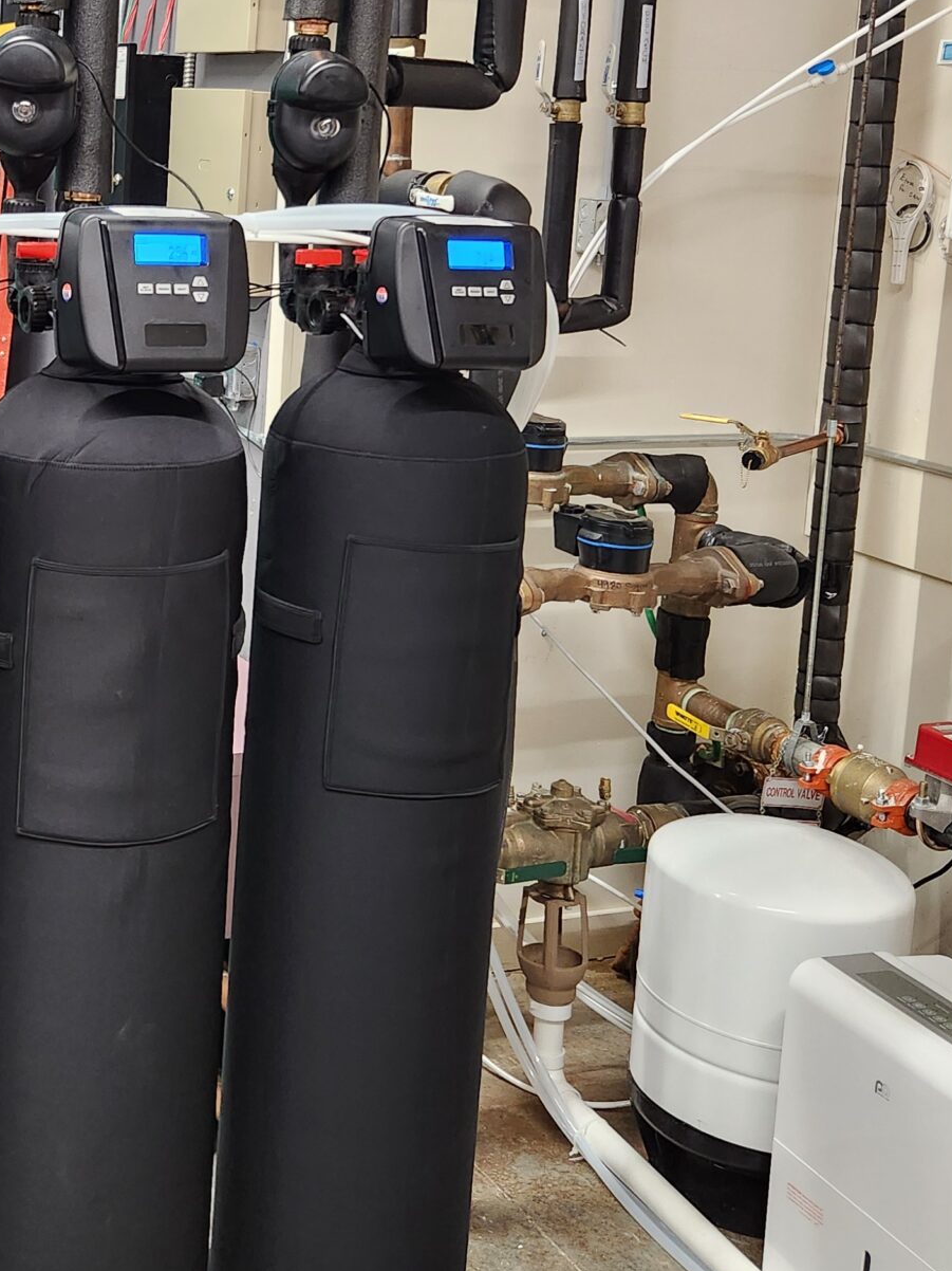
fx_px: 1797
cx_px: 101
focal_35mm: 49
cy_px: 352
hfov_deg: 28.6
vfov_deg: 38.1
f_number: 1.8
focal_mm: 5.4
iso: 320
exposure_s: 1/120
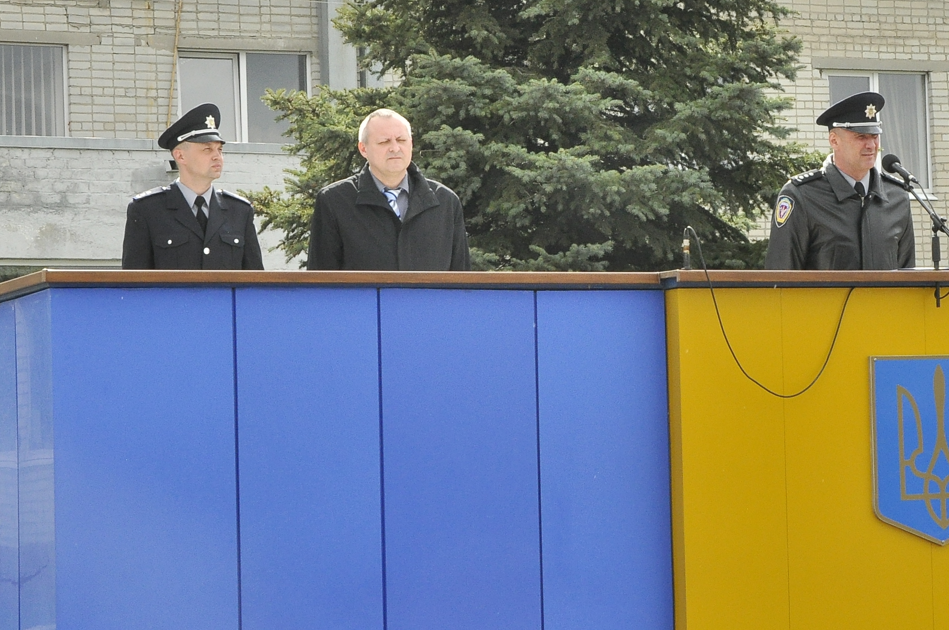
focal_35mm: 109
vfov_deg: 12.5
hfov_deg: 18.6
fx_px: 2871
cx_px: 756
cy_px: 326
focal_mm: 35
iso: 800
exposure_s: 1/640
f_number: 13
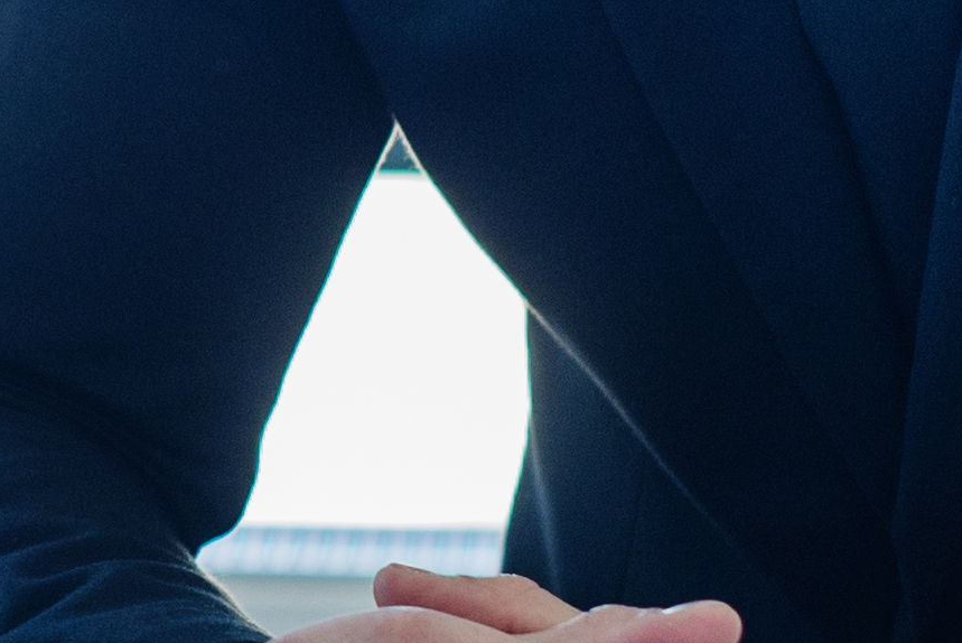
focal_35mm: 350
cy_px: -241
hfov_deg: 5.8
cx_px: -666
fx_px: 9359
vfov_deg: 3.9
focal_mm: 50
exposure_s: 1/100
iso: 500
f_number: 3.2
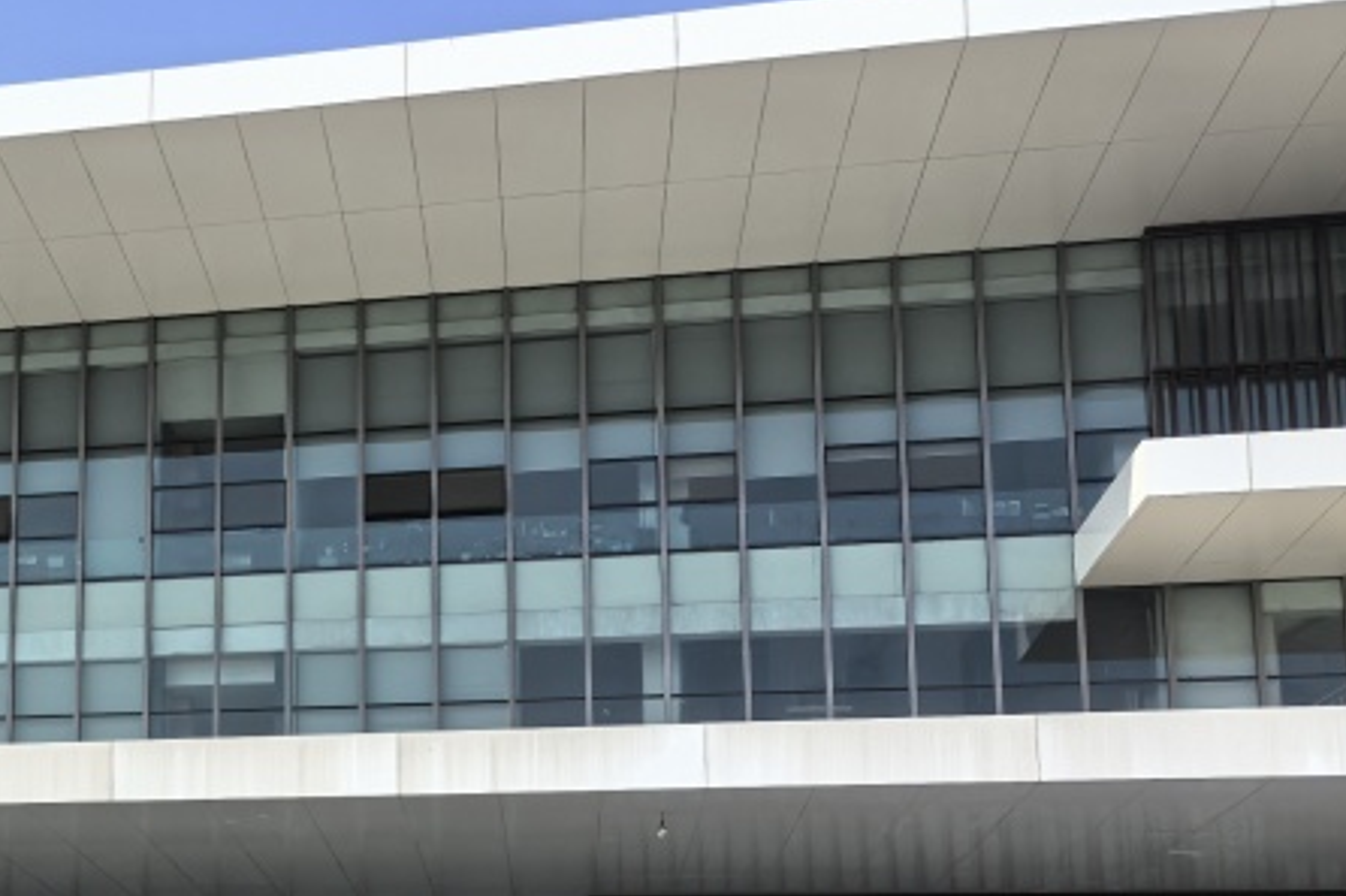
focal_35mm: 63
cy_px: 802
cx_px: -124
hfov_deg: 29.0
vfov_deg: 21.1
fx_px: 2355
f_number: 1.4
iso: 50
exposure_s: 1/5714
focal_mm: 5.75
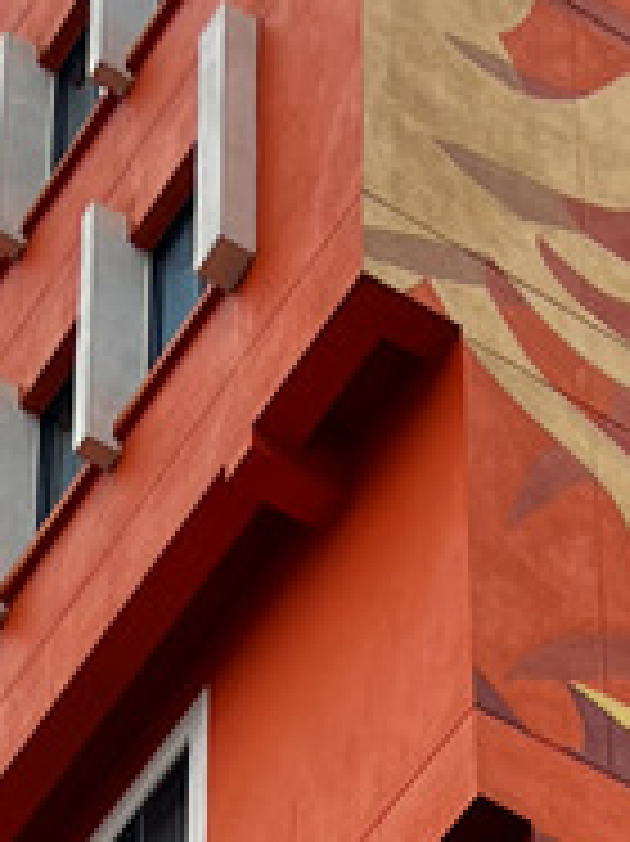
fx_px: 4057
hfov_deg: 8.8
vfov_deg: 10.3
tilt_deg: +29.2
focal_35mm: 167
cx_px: 648
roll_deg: +3.6
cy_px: 2013
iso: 50
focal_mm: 5.7
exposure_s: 1/733
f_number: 1.5
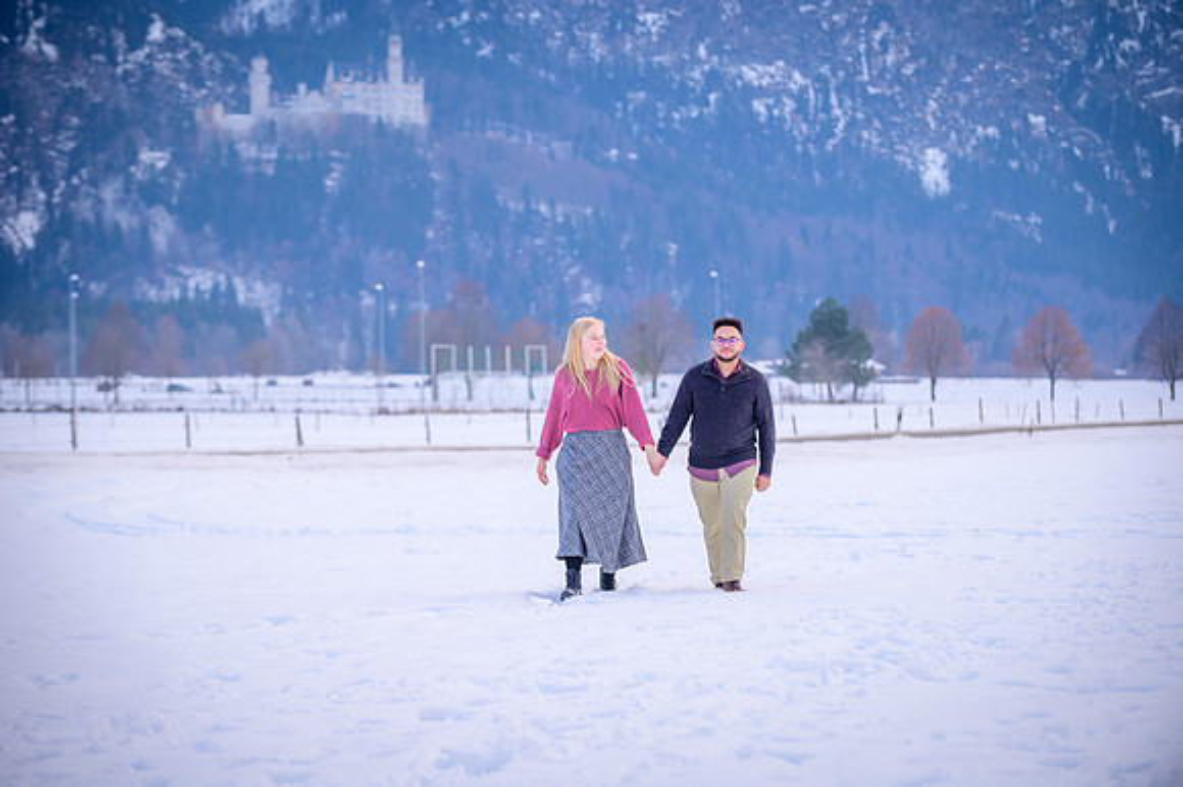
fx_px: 3810
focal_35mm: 116
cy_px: 394
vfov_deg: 11.8
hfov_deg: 17.7
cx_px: 592
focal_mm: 116
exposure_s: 1/320
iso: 250
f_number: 4.5
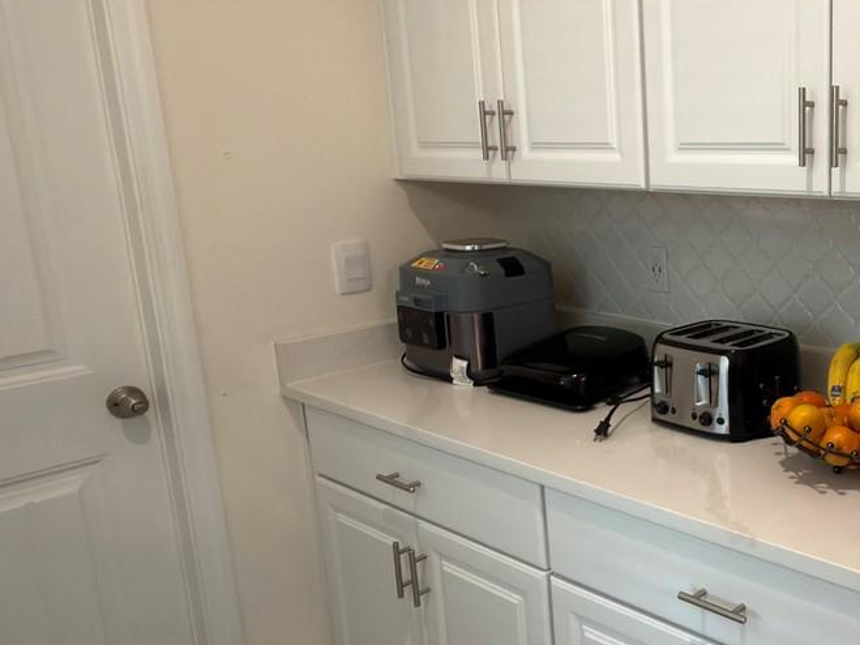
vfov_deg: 41.8
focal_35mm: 34
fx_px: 845
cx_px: 793
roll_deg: +0.8
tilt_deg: -12.2
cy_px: 312
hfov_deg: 47.7
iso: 100
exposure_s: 1/30
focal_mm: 2.22
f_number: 2.2
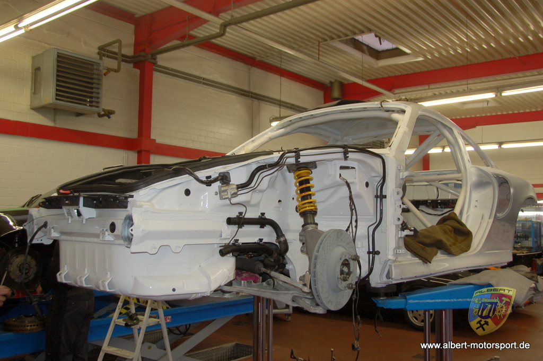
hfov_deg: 57.3
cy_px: 180
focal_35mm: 33
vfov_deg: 39.9
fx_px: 497
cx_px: 272
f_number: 3.8
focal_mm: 22
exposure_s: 1/60
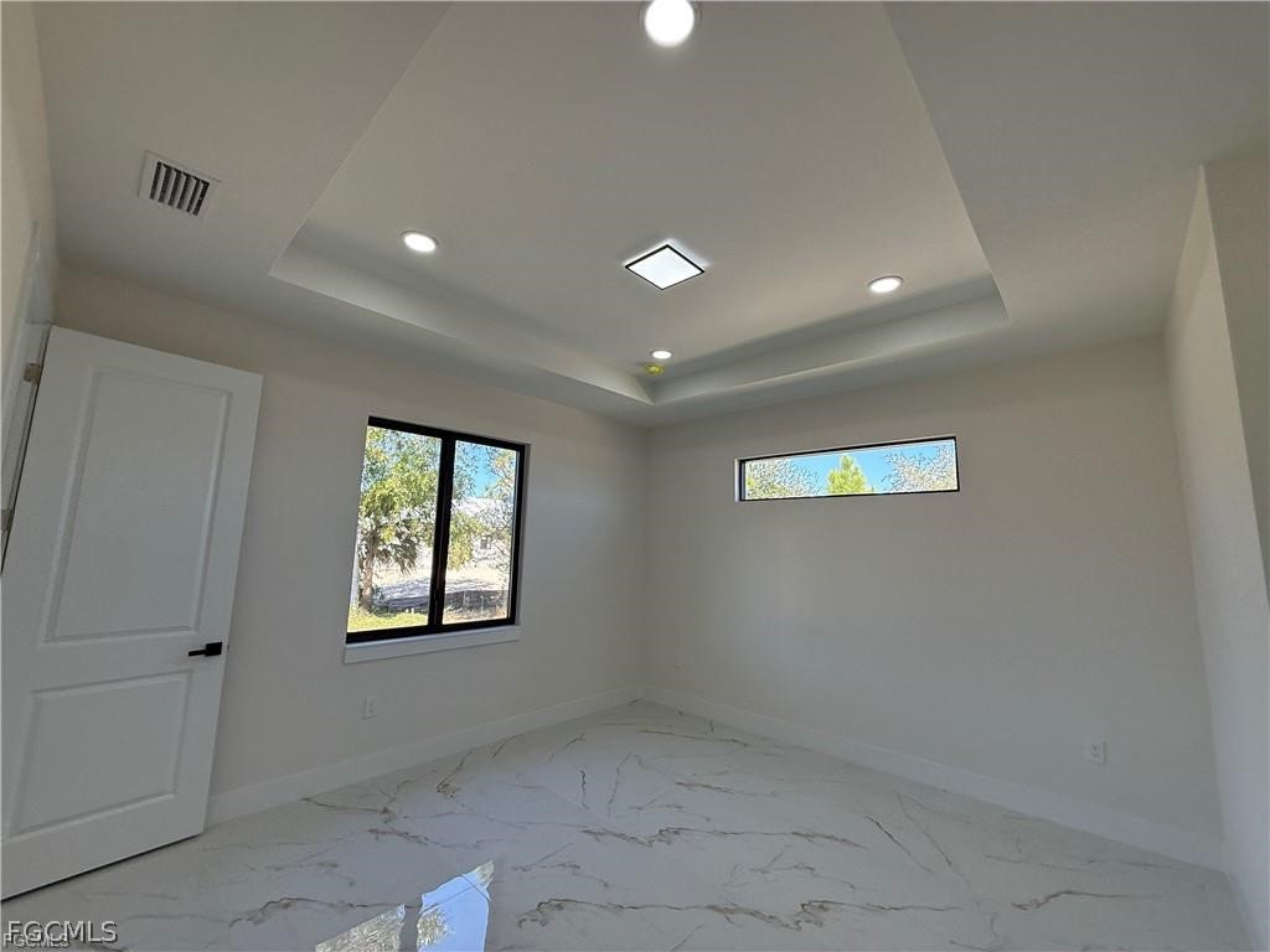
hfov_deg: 102.1
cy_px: 476
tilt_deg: +7.6
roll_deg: -1.5
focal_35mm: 14
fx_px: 514
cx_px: 635
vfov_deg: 85.7
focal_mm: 2.22
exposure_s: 1/254
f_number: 2.2
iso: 64
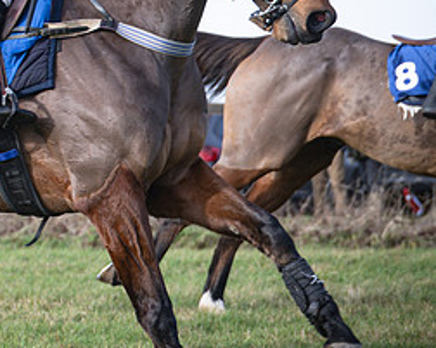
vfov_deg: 5.4
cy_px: 64
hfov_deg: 6.8
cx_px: 118
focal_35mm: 284
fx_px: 3660
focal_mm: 70
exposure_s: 1/1000
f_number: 2.8
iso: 125
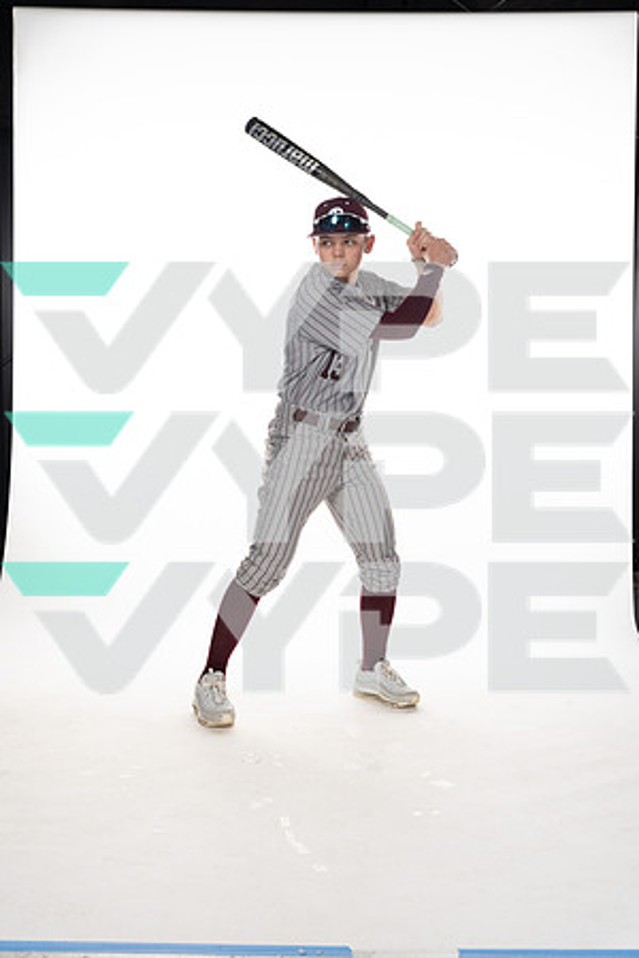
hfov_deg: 27.5
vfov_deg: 40.3
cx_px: 320
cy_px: 479
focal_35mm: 49
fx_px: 1305
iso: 400
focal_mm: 49
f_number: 6.3
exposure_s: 1/250
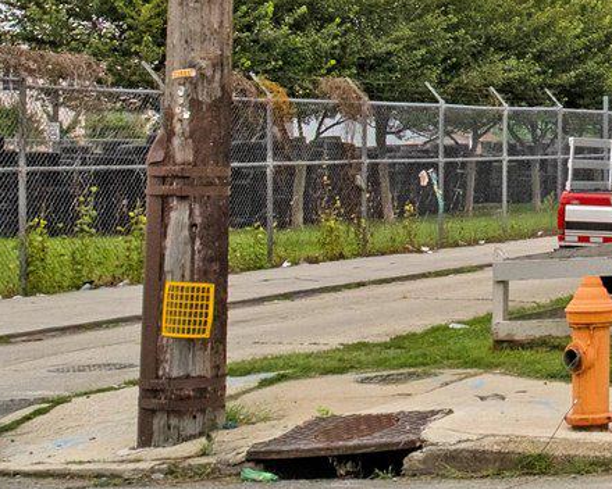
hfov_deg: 16.7
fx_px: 1503
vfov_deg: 16.2
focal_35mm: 83
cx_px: 1256
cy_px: -329
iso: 250
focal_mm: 12.6
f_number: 8
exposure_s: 1/320
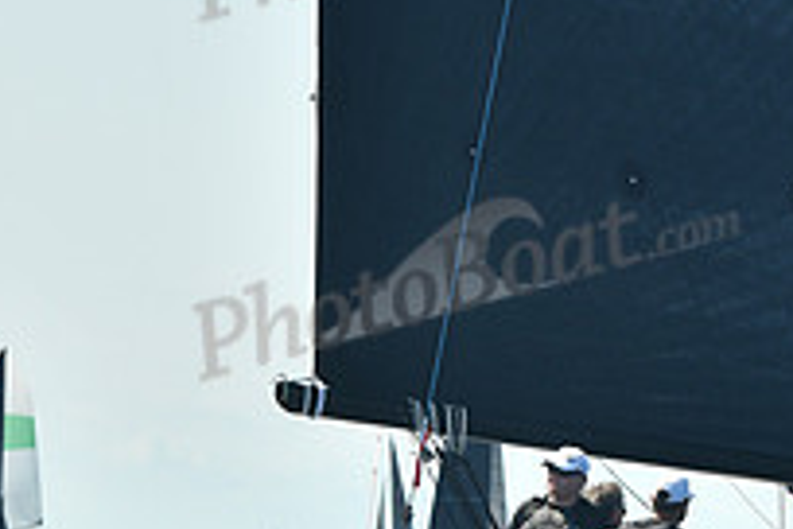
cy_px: 426
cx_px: 945
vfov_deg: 3.3
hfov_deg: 5.0
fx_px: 9075
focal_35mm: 412
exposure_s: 1/640
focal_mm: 145
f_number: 6.3
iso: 320
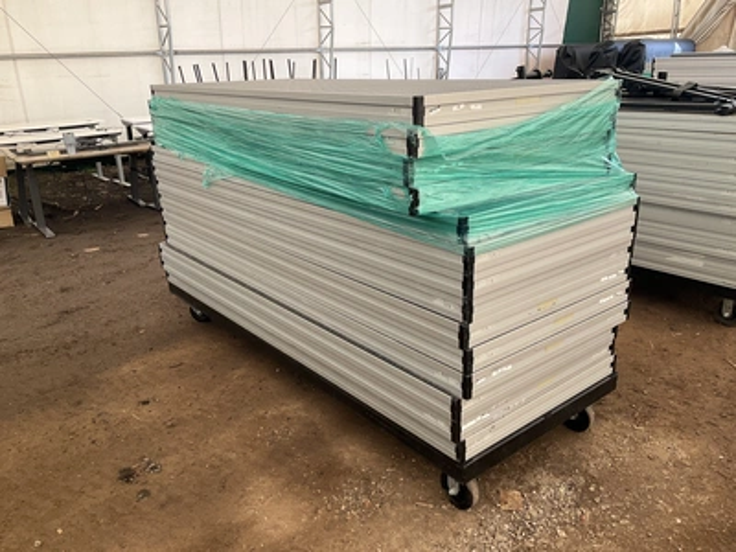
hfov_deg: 61.7
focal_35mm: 29
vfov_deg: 48.2
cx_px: 368
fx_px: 617
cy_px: 276
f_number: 1.8
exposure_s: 1/122
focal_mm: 3
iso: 20
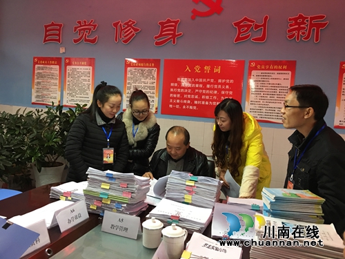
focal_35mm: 29
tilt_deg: -3.1
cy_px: 130
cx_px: 172
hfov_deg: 61.7
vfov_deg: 48.2
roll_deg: -4.6
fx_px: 289
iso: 80
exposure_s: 1/17
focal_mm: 4.15
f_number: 2.2
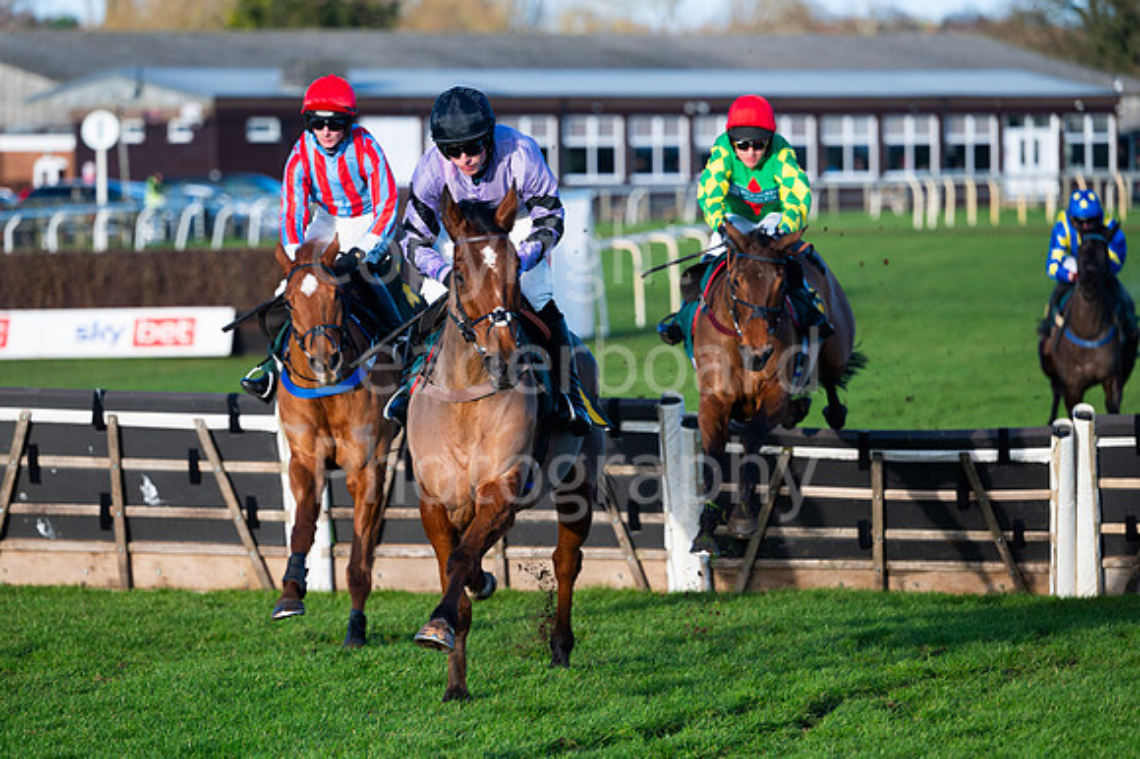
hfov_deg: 10.8
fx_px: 6034
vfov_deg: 7.2
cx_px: 556
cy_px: 380
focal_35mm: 191
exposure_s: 1/2500
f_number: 3.5
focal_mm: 175
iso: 320
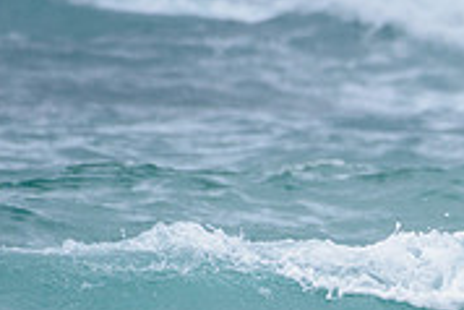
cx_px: 720
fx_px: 25734
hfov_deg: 1.0
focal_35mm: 1995
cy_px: 331
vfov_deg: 0.7
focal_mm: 500
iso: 640
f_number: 5.6
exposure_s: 1/1250
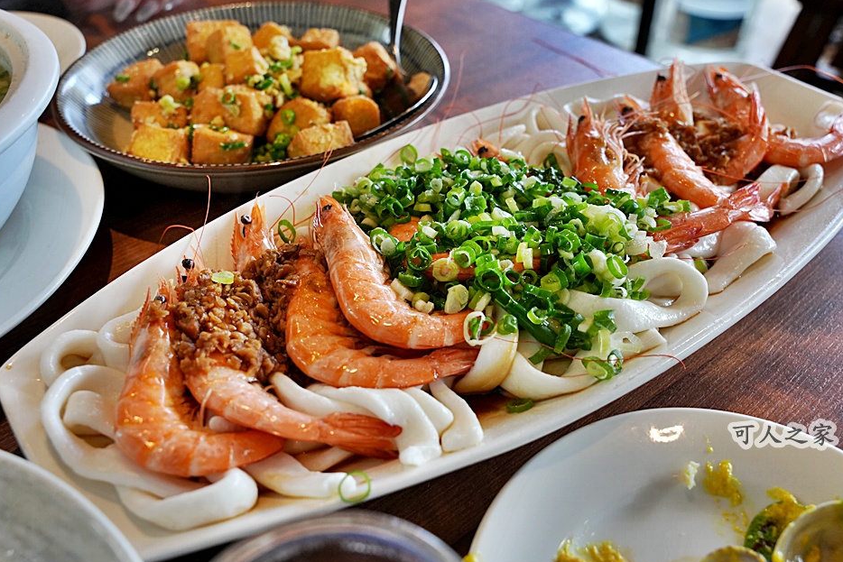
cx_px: 440
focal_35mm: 35
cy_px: 290
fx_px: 812
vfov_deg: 38.2
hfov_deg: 54.9
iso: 1600
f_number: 6.3
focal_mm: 31.6
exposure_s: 1/160
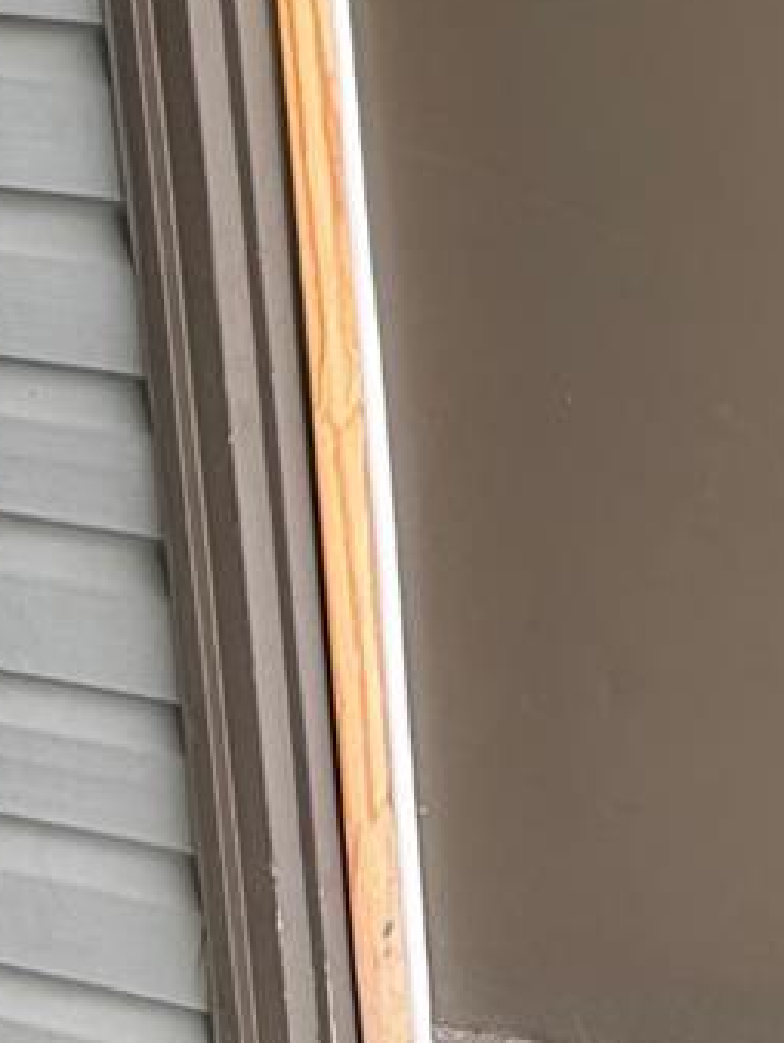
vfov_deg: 26.3
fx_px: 1870
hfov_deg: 20.9
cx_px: 1097
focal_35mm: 62
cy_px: -326
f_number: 2.2
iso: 40
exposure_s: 1/150
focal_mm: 2.22
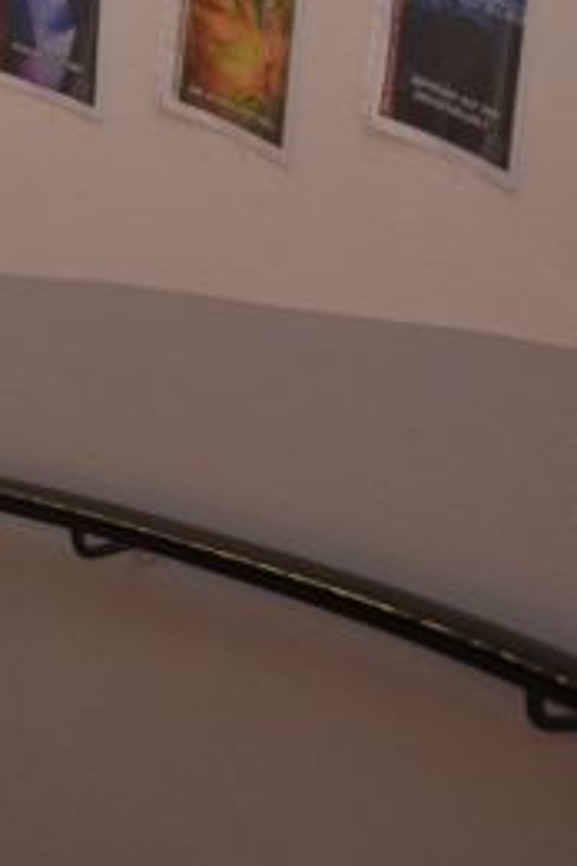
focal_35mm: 101
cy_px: 60
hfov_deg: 11.5
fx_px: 2428
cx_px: -746
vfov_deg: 19.8
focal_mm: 22
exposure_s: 1/60
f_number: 4
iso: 450
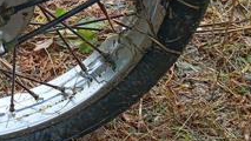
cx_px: -41
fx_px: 566
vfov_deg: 13.4
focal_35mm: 85
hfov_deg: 23.1
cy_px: -69
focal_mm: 4.81
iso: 143
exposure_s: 1/168
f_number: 1.8
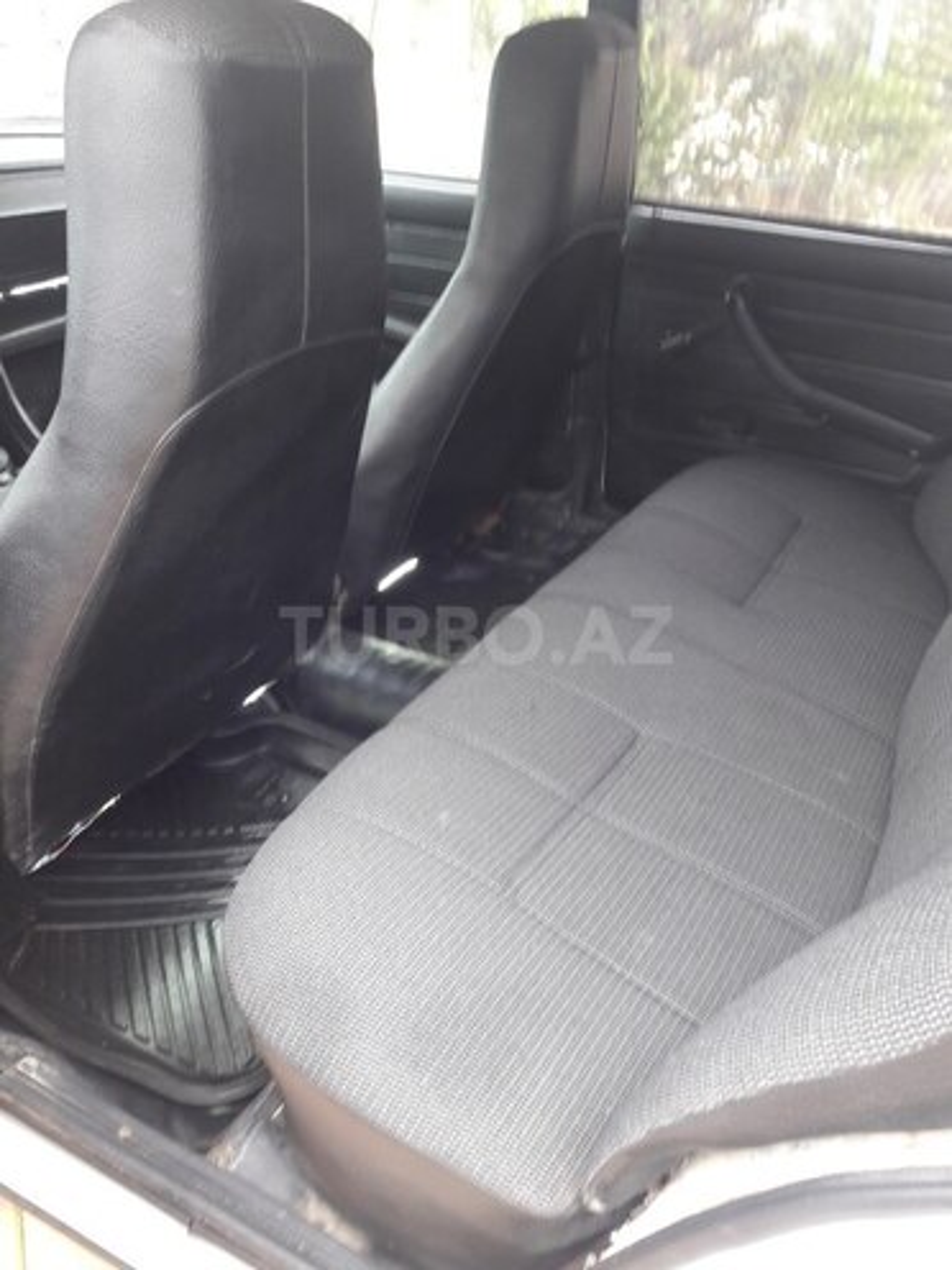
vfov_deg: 63.4
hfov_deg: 49.7
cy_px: 635
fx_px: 1027
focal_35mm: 28
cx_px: 476
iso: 80
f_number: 1.9
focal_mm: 3.7
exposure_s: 1/33
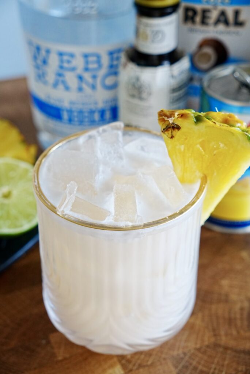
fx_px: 601
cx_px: 125
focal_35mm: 58
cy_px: 187
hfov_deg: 23.5
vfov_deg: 34.6
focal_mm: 38.5
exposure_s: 1/100
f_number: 5
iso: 800
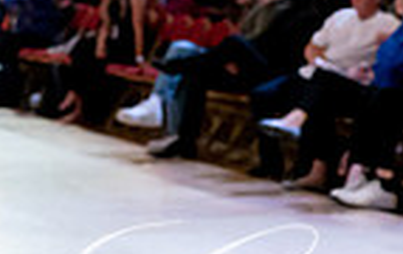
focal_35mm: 235
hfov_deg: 8.8
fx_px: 2586
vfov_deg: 5.6
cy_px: 375
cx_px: 543
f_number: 2.8
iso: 3200
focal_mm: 45
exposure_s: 1/500
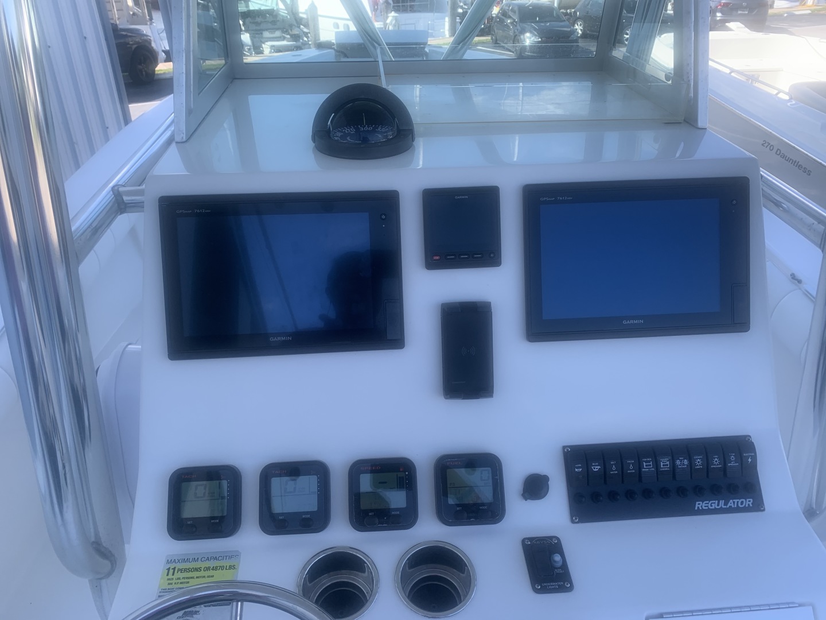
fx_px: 620
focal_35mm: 26
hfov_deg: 67.3
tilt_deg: -26.5
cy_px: 310
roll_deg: +1.7
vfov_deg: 53.1
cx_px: 413
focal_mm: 4.25
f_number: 1.8
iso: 25
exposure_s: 1/549
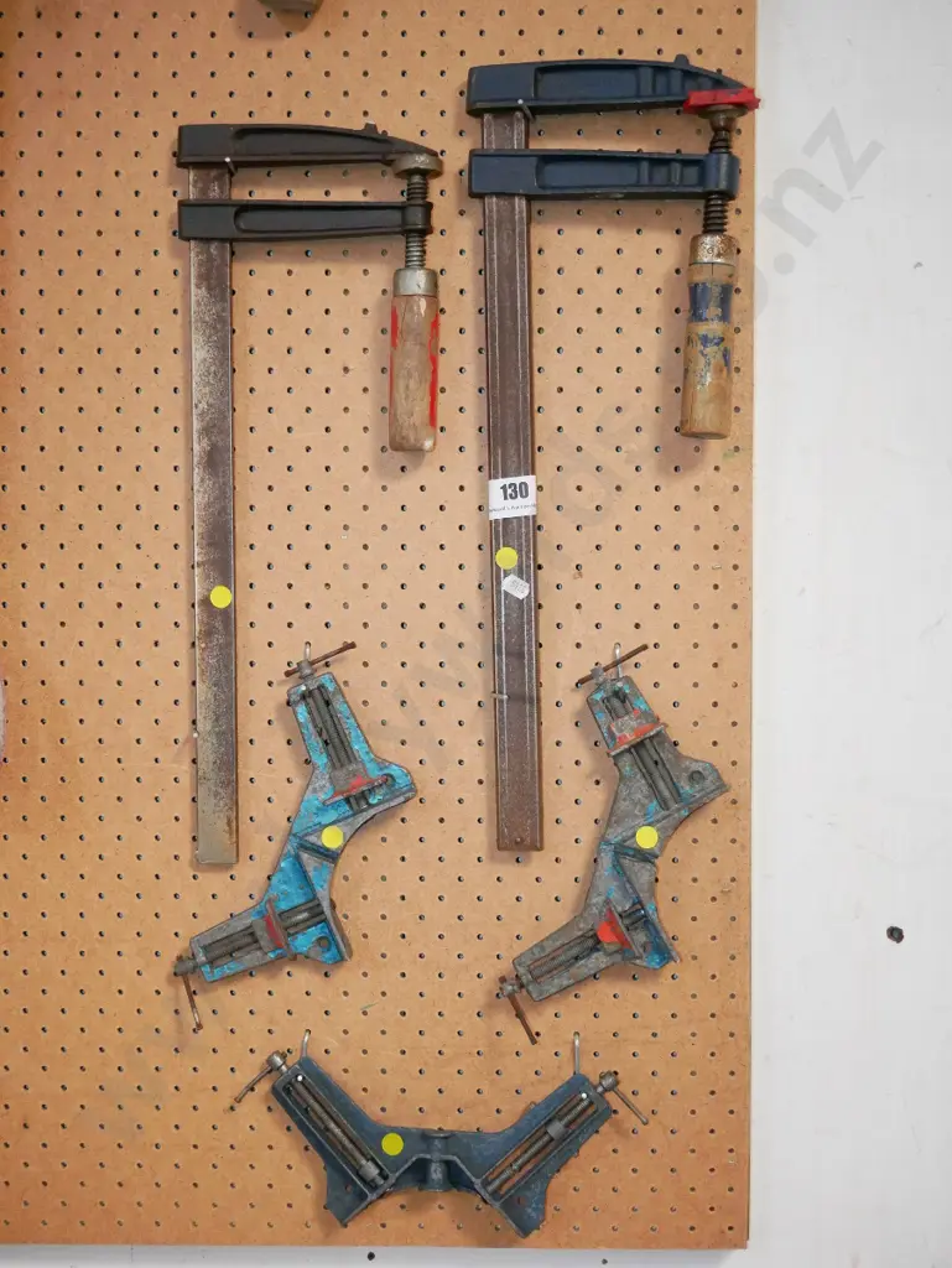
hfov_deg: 31.5
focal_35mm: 46
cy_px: 634
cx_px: 476
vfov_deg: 41.2
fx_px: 1685
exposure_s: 1/160
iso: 3200
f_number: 4.3
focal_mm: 23
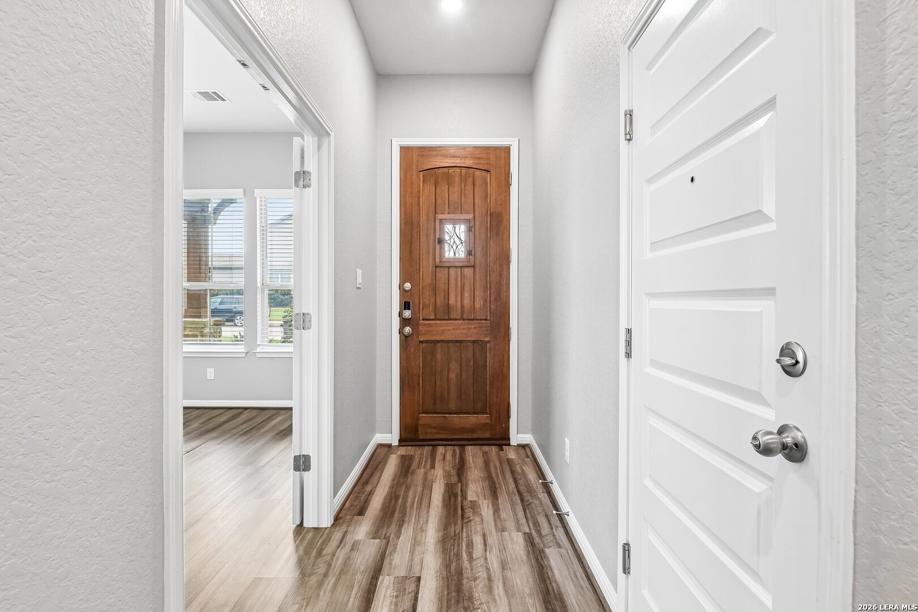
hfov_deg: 93.3
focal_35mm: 17
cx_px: 459
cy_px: 306
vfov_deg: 70.4
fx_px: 433
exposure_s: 1/20
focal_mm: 17
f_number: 8
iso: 1000
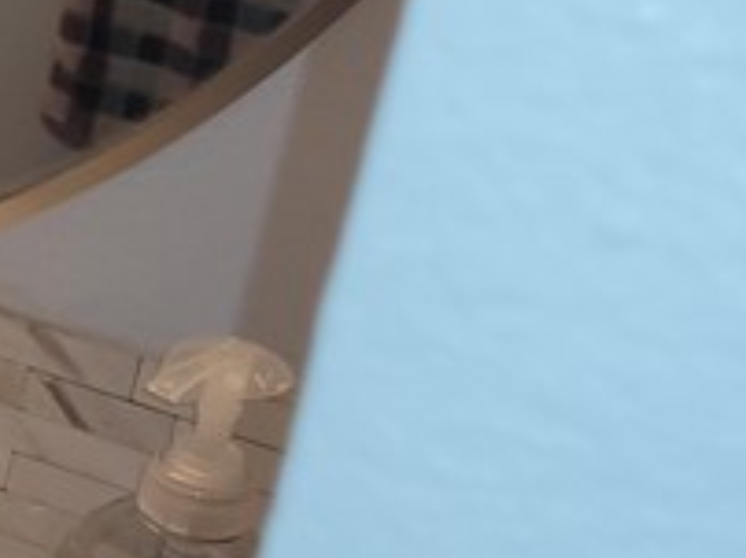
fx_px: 2841
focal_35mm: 132
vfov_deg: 11.2
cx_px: -609
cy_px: 303
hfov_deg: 13.4
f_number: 1.8
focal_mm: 5.4
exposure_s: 1/120
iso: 50
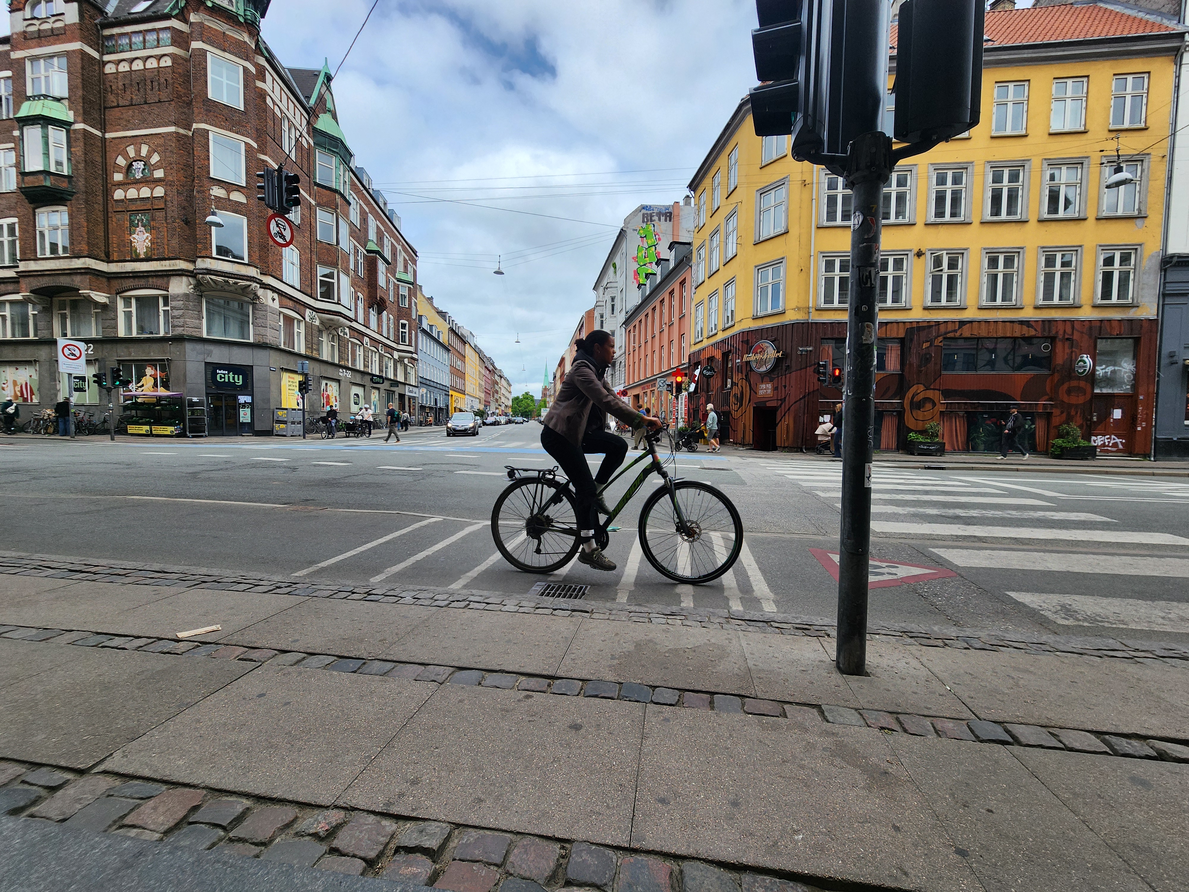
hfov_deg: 106.2
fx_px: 447
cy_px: 446
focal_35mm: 13
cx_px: 594
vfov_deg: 89.9
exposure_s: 1/1517
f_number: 2.2
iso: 50
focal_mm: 2.2
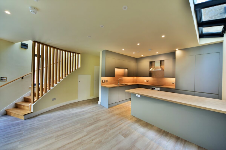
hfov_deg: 112.6
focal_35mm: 12
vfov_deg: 90.0
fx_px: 75
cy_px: 75
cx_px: 113
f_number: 5
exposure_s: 1/50
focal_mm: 8
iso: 400
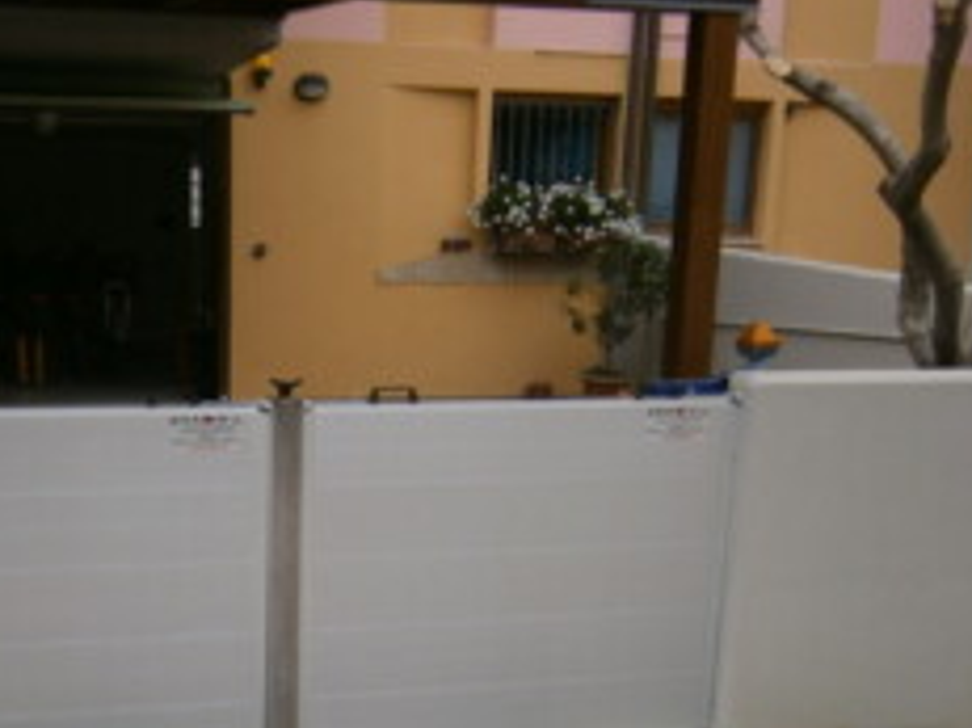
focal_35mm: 45
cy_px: 623
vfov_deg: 31.0
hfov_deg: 41.1
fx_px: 1263
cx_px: 265
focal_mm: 4.7
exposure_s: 1/500
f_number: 2.8
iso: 80
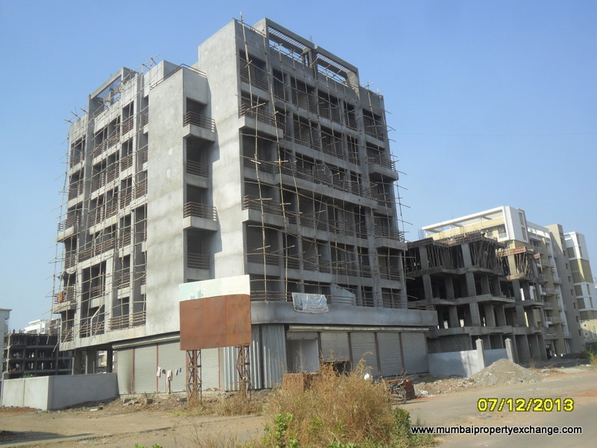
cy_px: 224
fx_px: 552
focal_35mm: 32
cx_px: 298
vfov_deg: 44.2
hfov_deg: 56.8
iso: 100
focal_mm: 5.7
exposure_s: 1/1000
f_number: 3.7
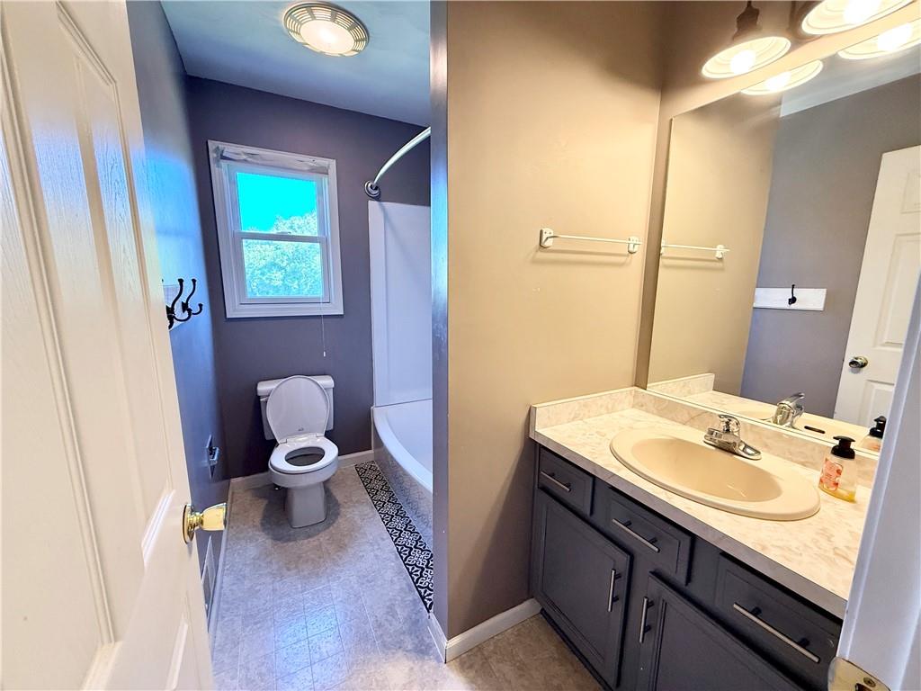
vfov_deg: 85.7
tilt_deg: -9.3
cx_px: 460
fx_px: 372
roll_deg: -0.9
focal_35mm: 14
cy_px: 346
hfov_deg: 102.1
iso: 320
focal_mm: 2.22
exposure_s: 1/120
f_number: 2.2
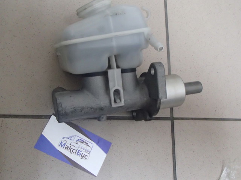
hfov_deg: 50.2
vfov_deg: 38.6
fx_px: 257
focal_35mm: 37
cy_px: 90
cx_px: 120
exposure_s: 1/15
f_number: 4.7
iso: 1600
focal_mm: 6.64
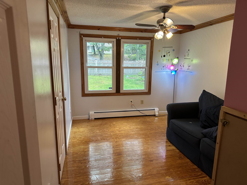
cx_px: 124
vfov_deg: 56.8
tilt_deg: -10.4
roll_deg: -0.1
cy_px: 92
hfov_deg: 71.6
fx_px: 171
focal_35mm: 24
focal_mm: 6.86
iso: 250
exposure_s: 1/60
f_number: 1.78
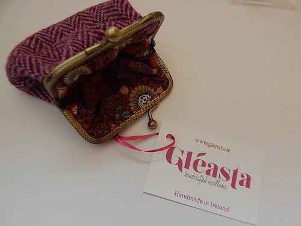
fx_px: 200
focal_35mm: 23
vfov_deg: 58.9
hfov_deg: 73.9
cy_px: 113
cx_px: 150
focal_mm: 4
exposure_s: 1/30
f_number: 3
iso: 220
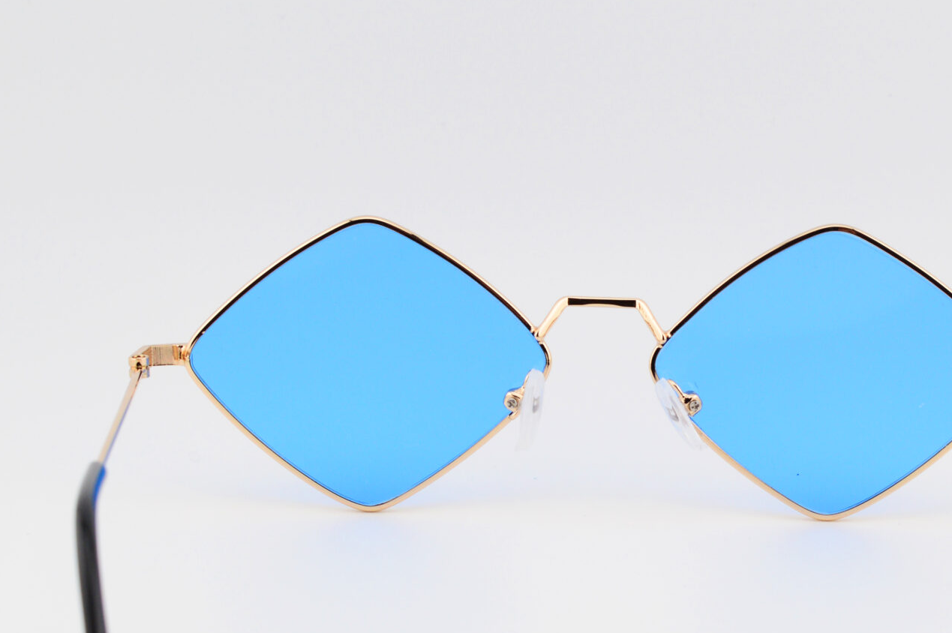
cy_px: 388
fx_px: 3197
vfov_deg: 11.3
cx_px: 610
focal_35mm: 121
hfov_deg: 16.9
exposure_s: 1/125
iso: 200
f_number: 11
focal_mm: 40
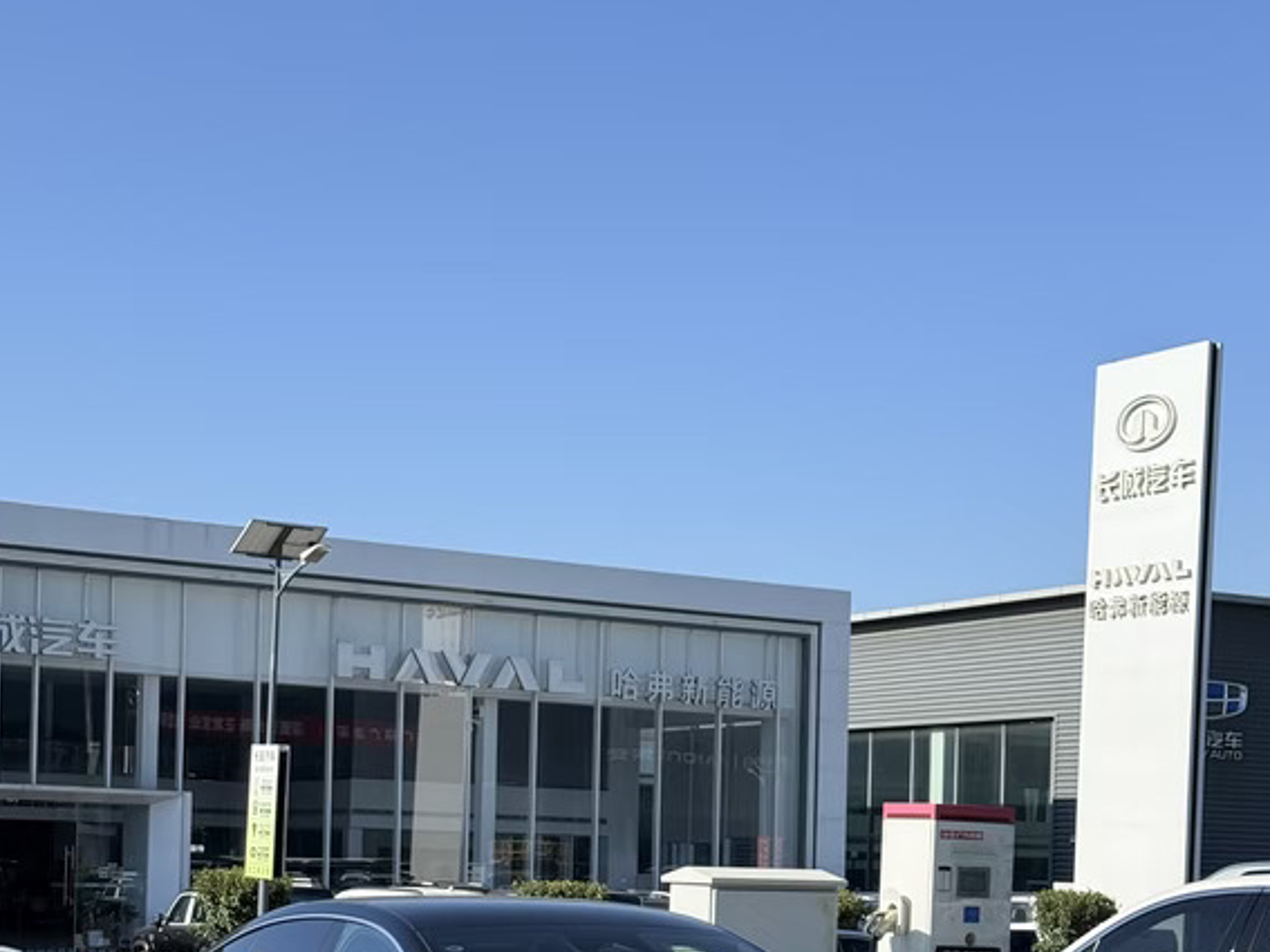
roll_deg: -1.9
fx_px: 2384
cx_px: 636
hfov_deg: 29.8
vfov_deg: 22.1
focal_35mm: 65
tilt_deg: +0.8
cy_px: 836
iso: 64
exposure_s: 1/4329
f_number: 1.78
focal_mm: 6.76
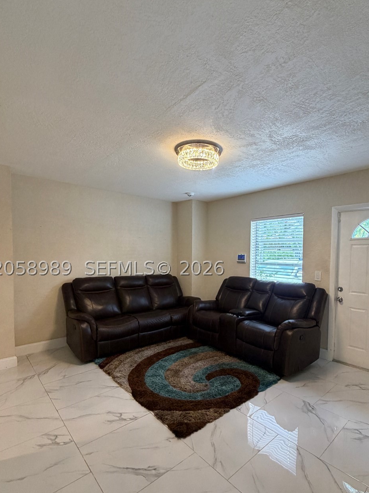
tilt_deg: -3.6
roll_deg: -1.3
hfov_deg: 71.4
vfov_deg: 87.5
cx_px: 201
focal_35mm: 18
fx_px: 256
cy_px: 268
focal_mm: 2.22
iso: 160
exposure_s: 1/60
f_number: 2.2
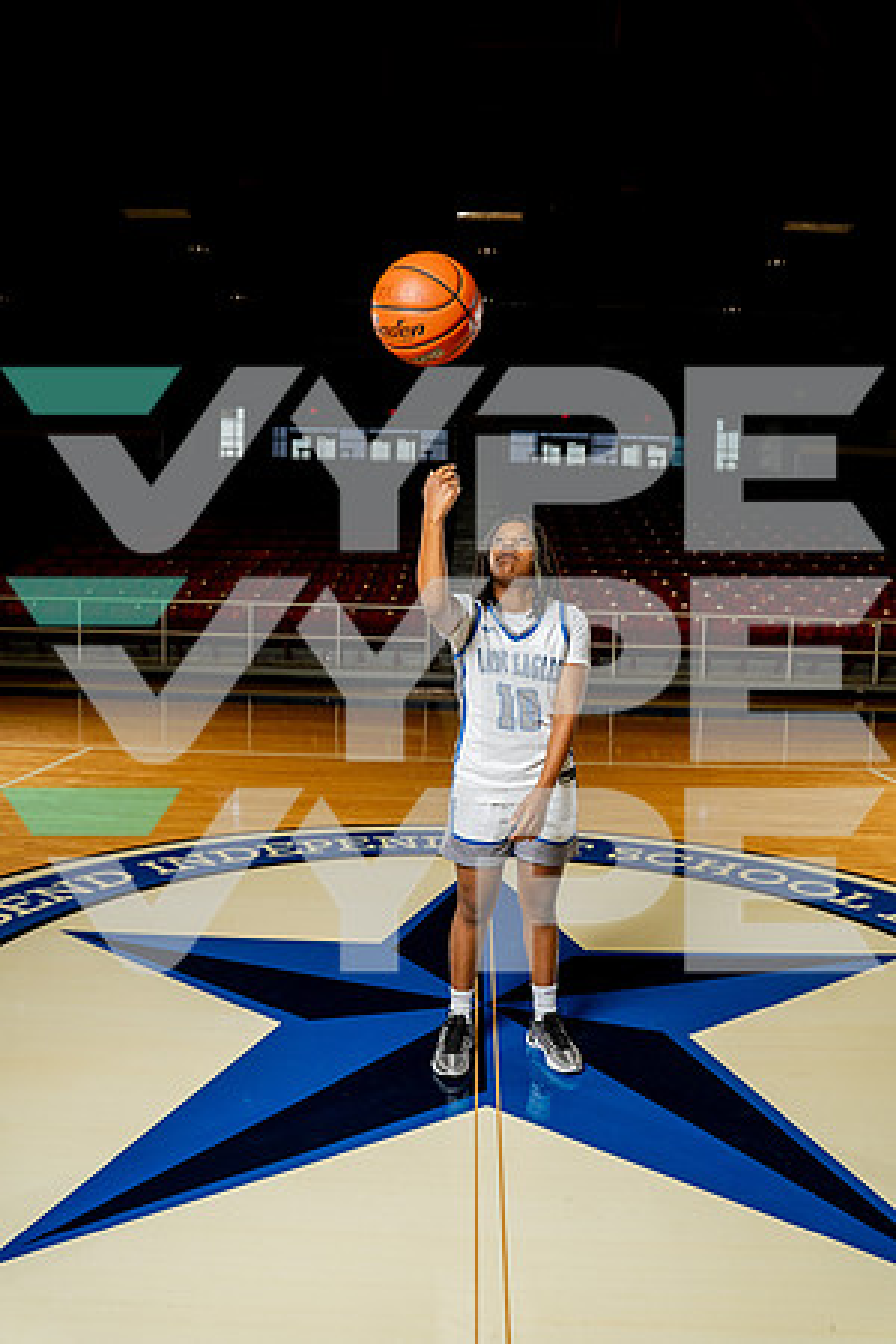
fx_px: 1008
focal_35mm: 27
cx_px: 448
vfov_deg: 67.4
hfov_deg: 47.9
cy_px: 672
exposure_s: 1/250
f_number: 5.6
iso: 640
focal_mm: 27
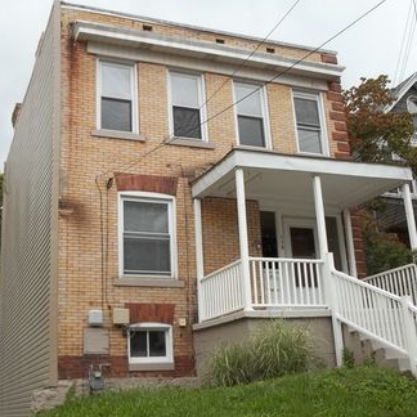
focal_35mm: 45
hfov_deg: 37.5
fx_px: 613
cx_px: 194
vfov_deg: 37.6
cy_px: 208
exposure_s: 1/250
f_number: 3.3
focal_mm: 5.9
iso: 64
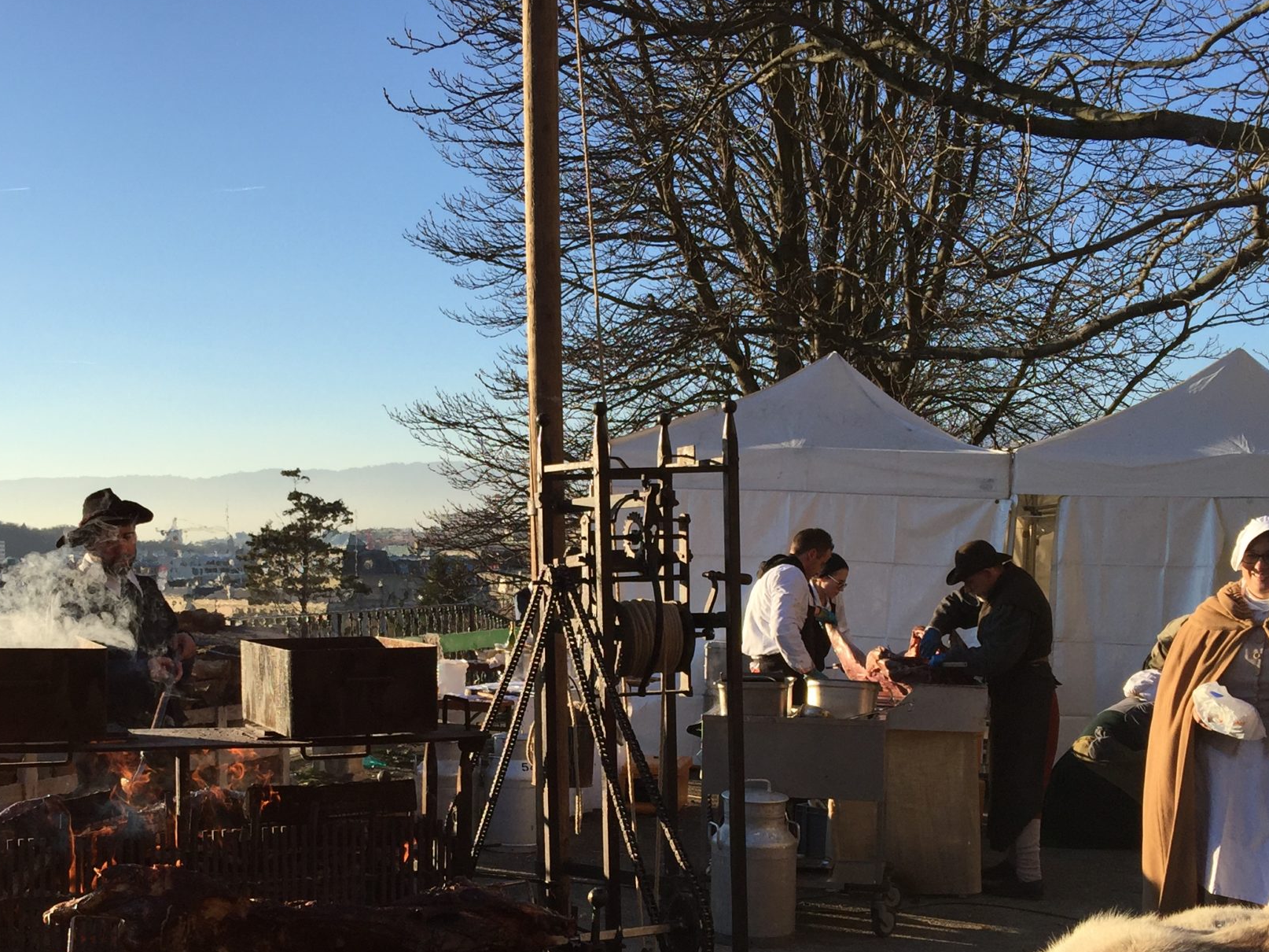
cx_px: 531
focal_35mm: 46
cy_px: 668
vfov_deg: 31.2
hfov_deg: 41.1
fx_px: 1686
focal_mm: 4.15
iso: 32
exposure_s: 1/1236
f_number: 2.2
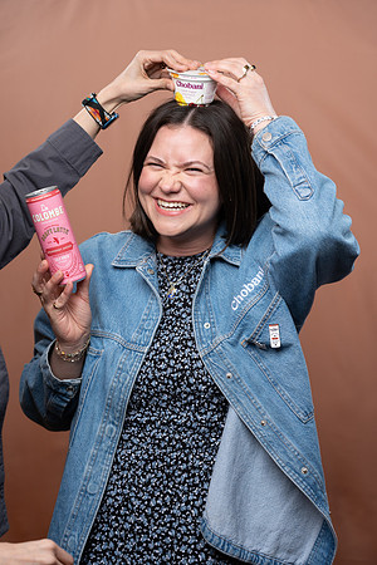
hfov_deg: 19.5
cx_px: 188
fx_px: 1099
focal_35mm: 70
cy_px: 282
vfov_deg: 28.8
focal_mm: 70
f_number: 4
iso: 320
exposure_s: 1/160
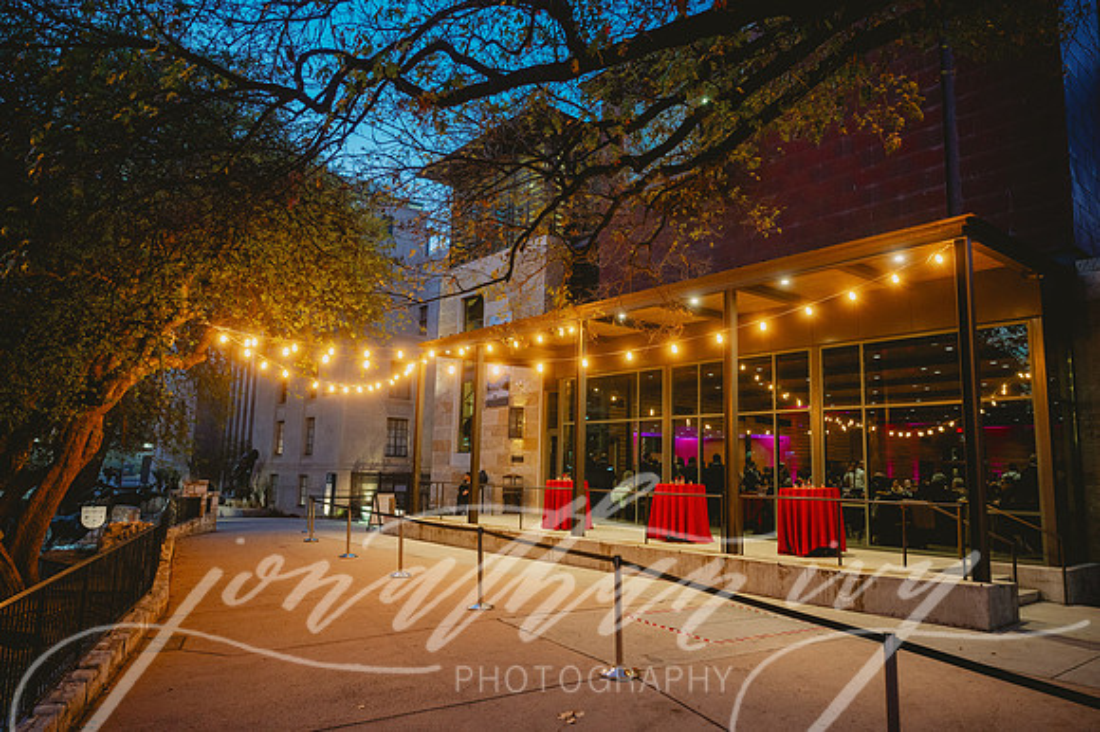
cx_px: 550
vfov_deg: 53.1
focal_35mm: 24
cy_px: 366
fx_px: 733
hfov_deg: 73.8
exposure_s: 1/60
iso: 1600
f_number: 3.5
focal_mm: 24
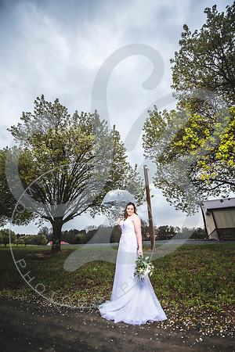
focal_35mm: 14
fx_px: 137
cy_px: 176
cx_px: 118
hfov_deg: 81.2
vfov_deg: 104.3
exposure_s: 1/640
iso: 100
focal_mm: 14
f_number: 2.8
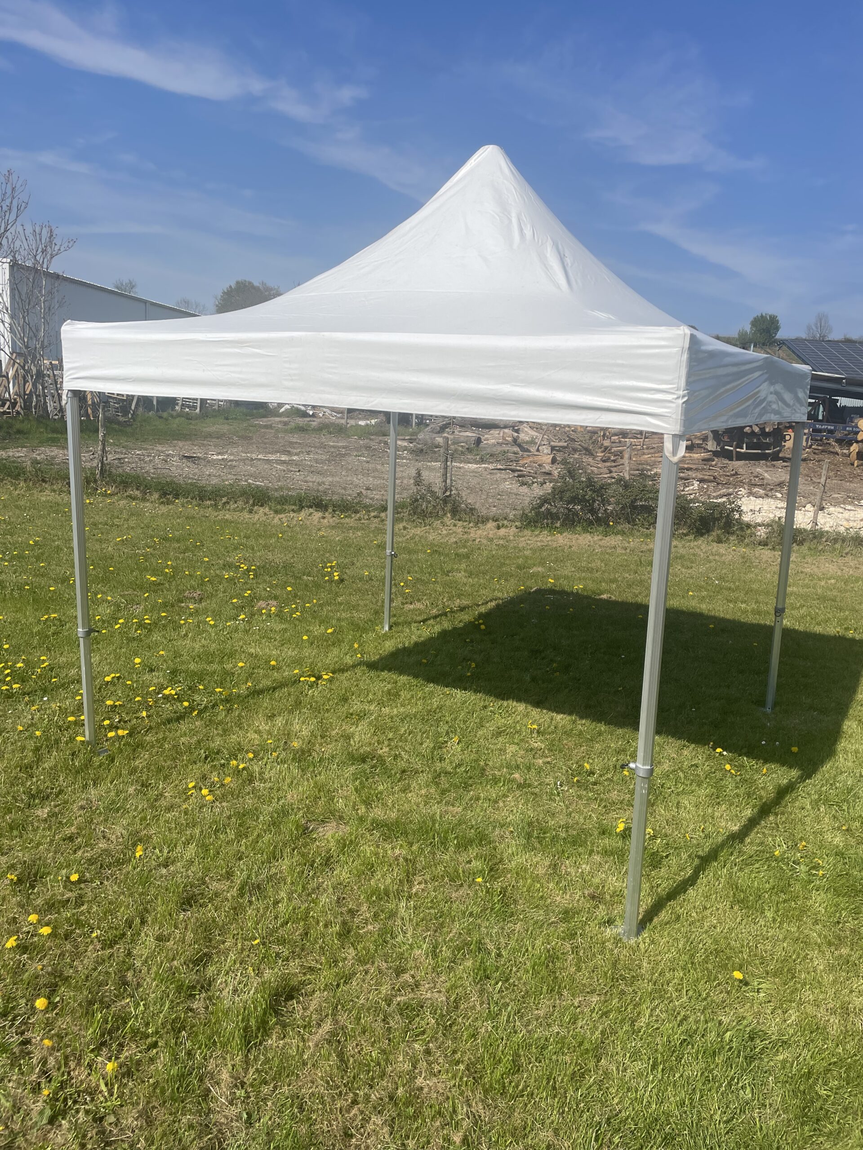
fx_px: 864
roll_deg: -4.9
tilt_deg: -11.8
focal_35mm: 26
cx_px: 432
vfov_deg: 67.3
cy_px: 575
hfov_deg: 53.1
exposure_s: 1/5814
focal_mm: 4.2
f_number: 1.6
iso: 32
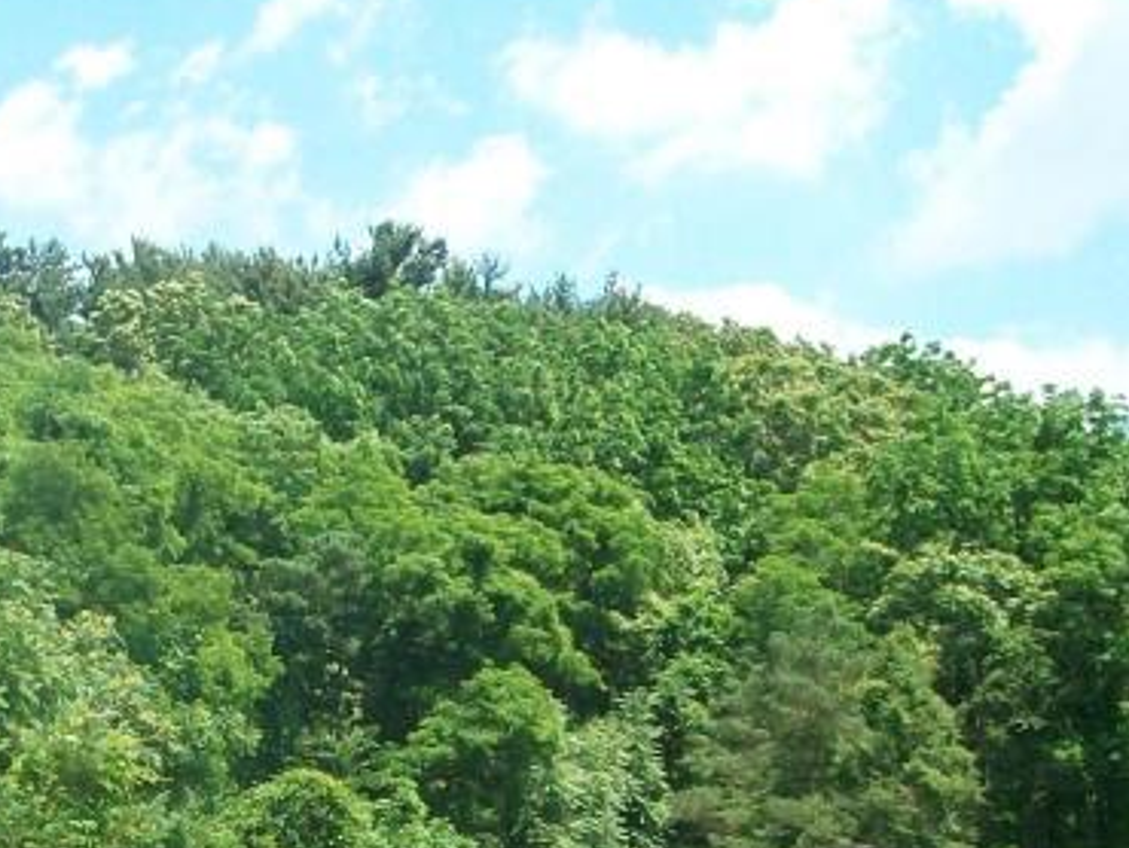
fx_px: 3068
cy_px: 735
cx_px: 253
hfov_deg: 20.7
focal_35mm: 94
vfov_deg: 15.6
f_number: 2.8
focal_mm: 5.7
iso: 80
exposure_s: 1/640
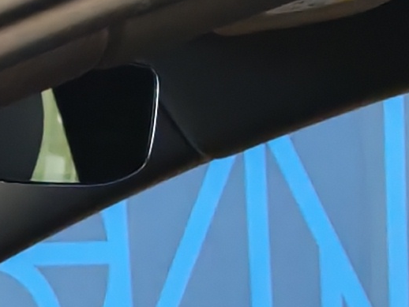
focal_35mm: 237
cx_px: 314
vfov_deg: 5.6
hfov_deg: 8.3
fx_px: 2802
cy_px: 1091
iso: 1000
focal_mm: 6.12
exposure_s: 1/50
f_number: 1.9
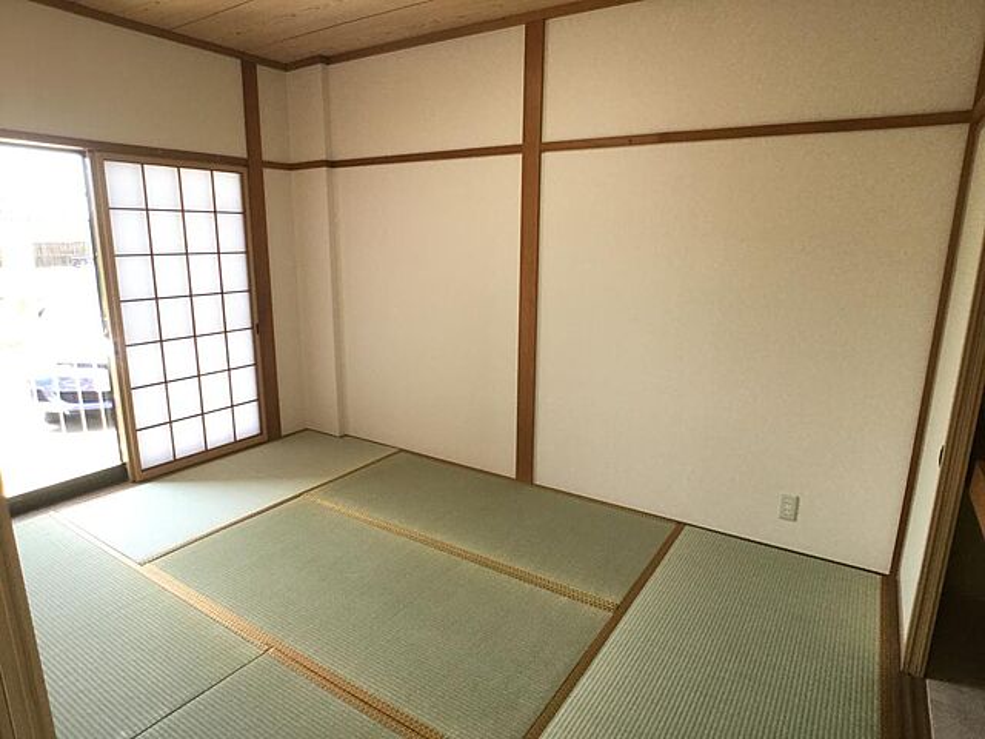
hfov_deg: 58.4
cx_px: 492
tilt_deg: -11.6
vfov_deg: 45.4
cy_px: 370
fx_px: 882
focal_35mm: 31
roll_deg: -0.6
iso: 32
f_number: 2.4
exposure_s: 1/40
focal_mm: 3.3
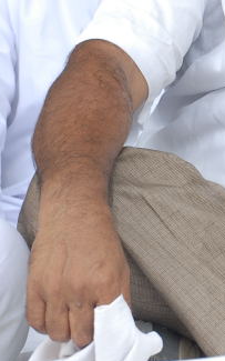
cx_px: 372
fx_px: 2935
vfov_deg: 7.0
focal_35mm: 299
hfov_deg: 4.4
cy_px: -9
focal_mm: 62
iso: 200
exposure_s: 1/125
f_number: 5.6
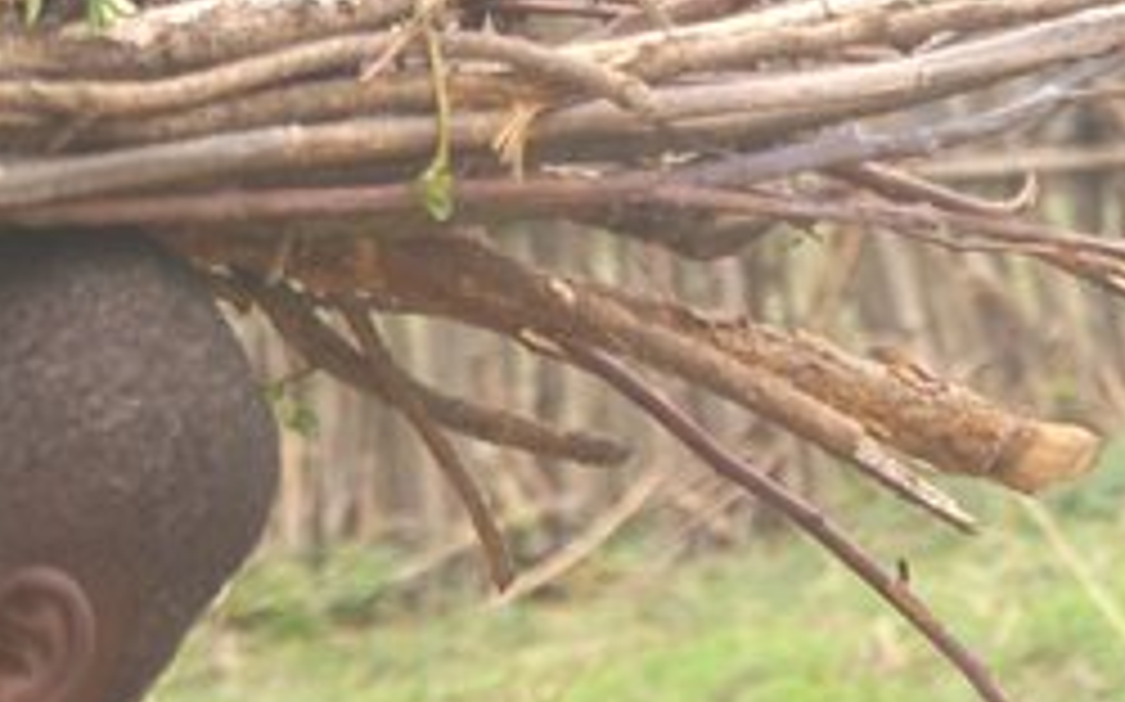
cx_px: 1796
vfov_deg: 3.3
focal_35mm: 394
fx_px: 12077
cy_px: -155
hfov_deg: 5.3
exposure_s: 1/250
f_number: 5.6
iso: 200
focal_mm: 63
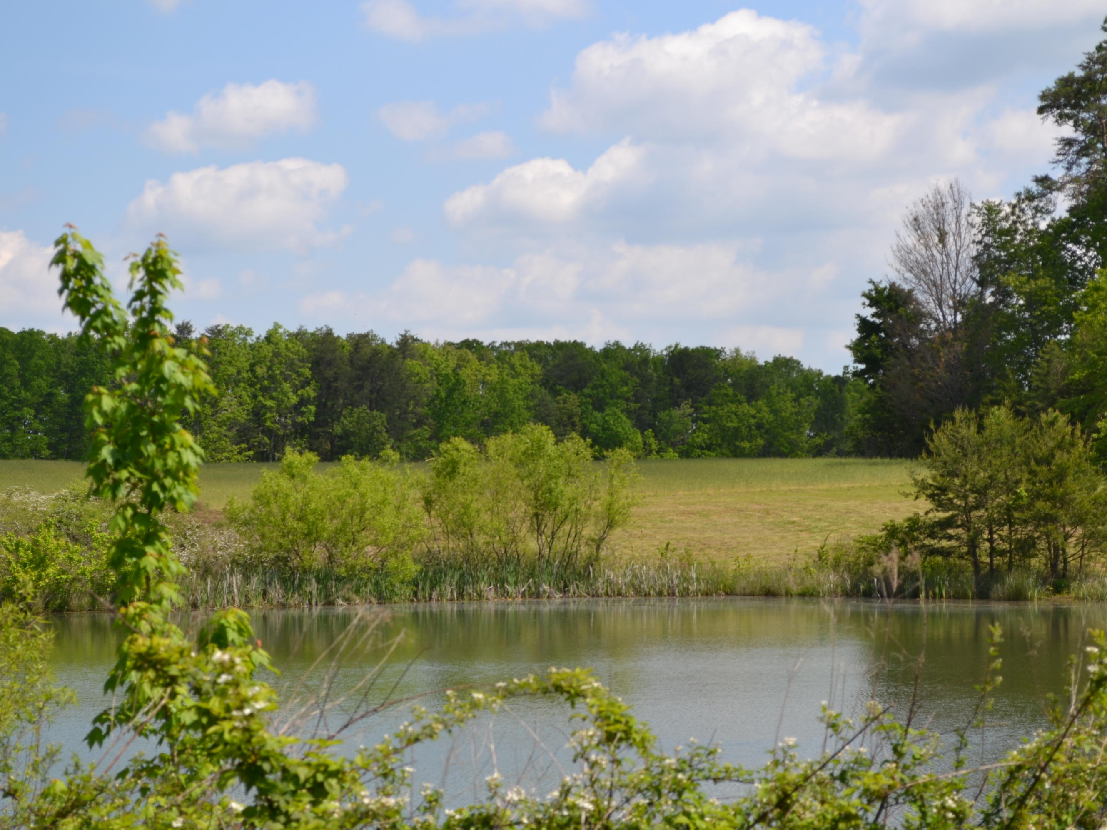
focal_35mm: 90
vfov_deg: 16.5
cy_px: 414
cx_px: 570
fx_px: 2863
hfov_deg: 21.9
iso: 100
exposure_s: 1/250
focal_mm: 55
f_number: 8
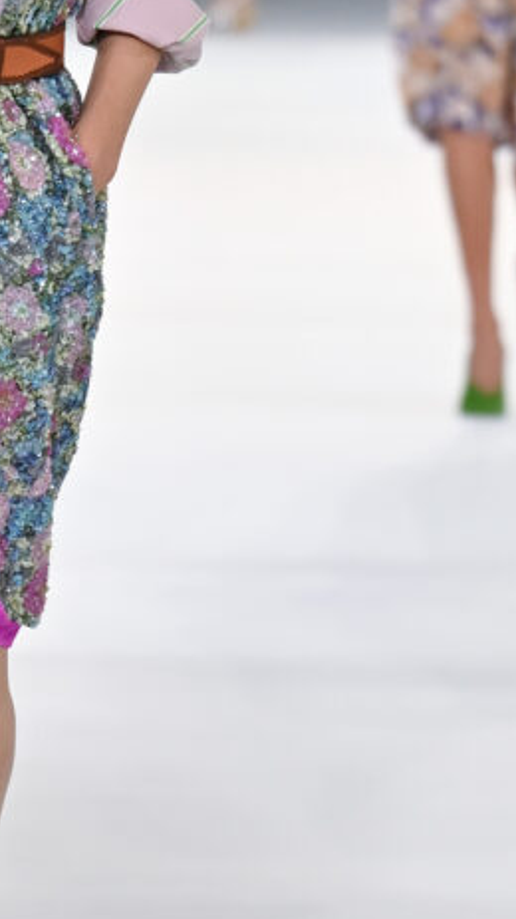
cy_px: 248
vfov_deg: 5.0
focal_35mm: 430
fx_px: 10473
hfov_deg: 2.8
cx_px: -79
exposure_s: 1/800
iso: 500
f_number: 3.5
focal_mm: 110
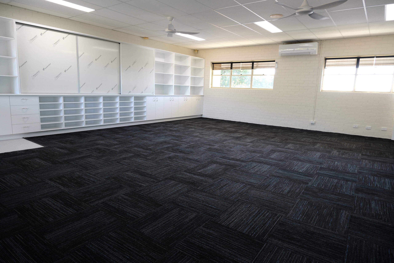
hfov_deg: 76.1
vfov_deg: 55.1
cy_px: 132
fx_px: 252
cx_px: 197
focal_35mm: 23
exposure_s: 1/100
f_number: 4
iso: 640
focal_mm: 15
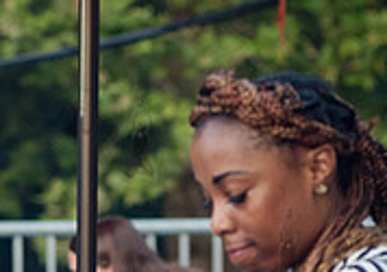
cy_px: 300
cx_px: -218
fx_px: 4820
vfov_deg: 3.2
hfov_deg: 4.6
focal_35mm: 441
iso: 2000
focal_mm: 112
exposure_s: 1/500
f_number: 4
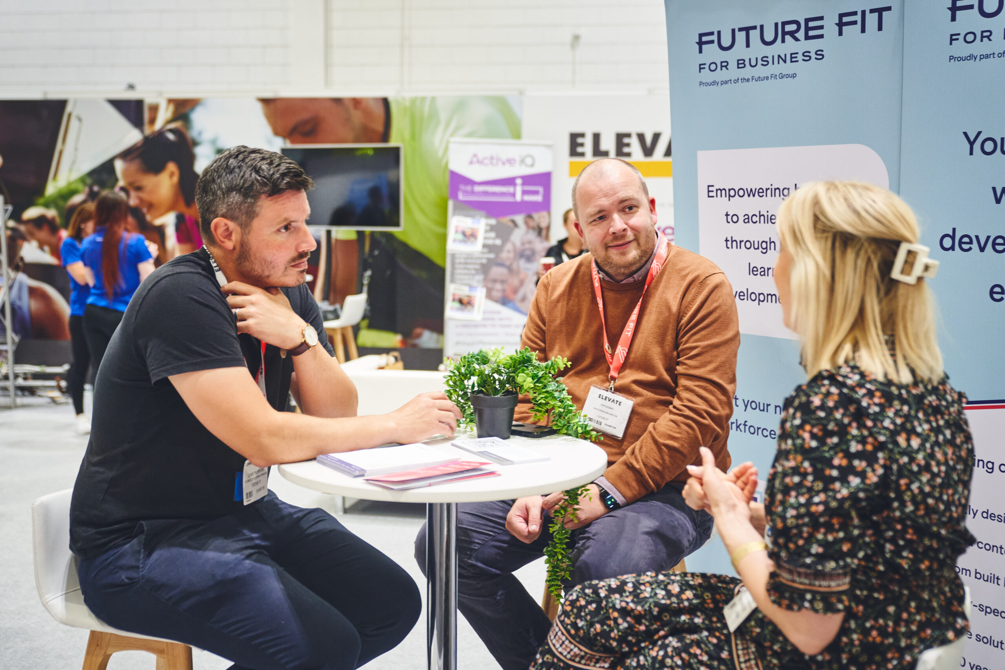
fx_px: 1145
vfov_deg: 32.6
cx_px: 502
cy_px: 335
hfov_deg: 47.4
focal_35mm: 41
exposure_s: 1/80
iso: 3200
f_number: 2.8
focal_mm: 41
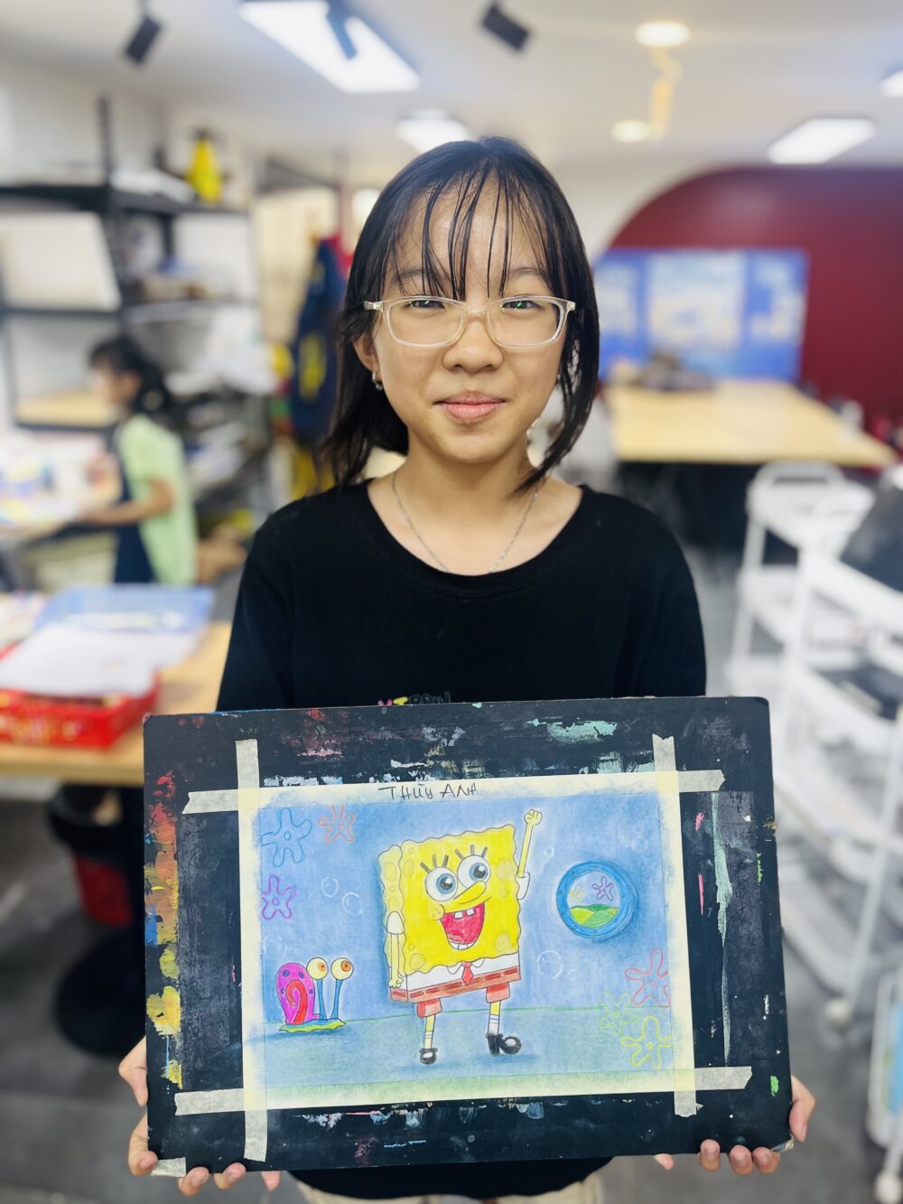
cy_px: 602
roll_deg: -0.1
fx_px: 904
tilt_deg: -19.4
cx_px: 452
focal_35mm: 26
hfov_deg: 53.1
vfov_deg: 67.3
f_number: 1.6
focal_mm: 5.1
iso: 80
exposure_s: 1/100
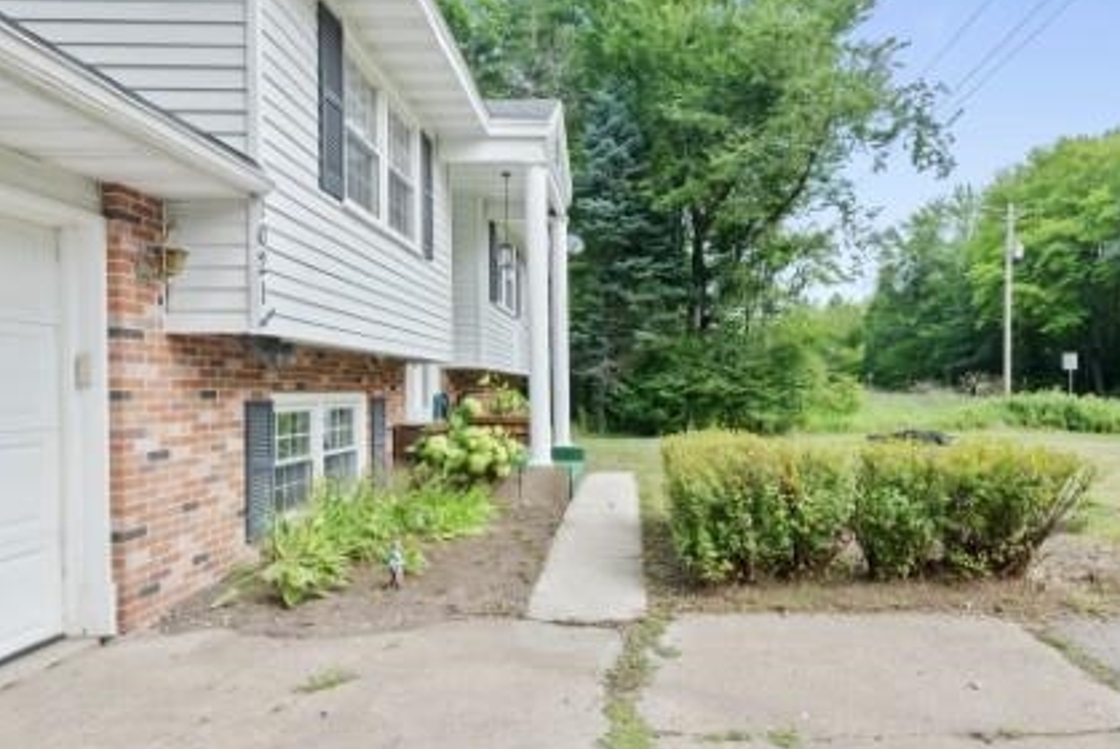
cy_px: 391
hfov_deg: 73.1
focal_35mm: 24
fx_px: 747
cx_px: 659
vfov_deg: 53.2
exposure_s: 1/800
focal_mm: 14
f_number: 6.3
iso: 400
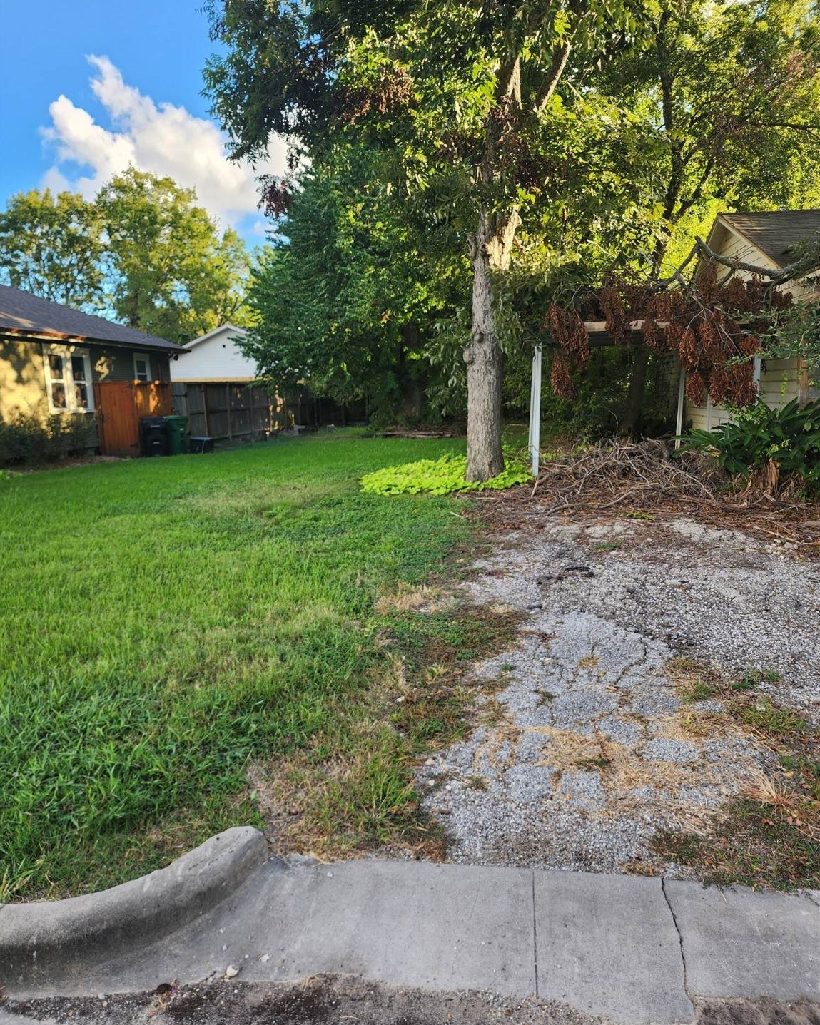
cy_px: 499
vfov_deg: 70.3
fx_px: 728
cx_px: 410
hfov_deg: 58.8
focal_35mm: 24
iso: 25
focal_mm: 6.4
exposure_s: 1/180
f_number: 1.8
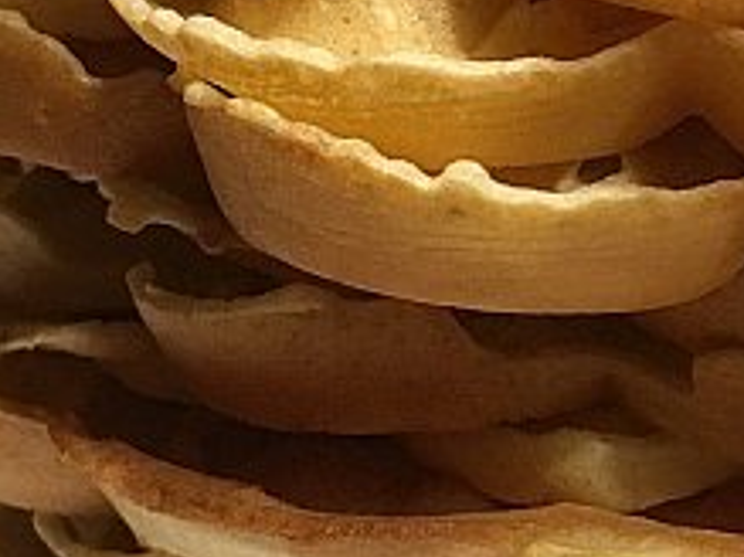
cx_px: 510
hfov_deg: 35.7
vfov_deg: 27.4
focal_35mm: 53
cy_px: 346
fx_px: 1139
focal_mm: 4.15
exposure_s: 1/25
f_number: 2.2
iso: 200
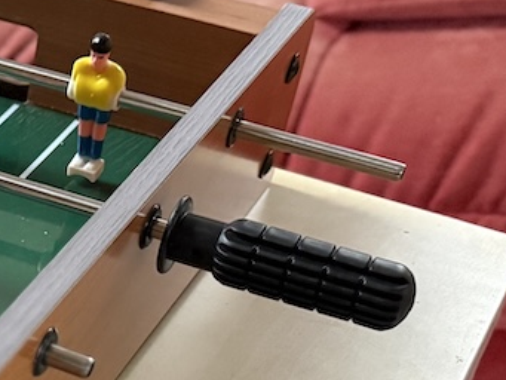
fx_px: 1404
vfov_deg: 15.1
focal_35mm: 96
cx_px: -263
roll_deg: +0.4
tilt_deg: -39.1
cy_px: 383
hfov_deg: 18.1
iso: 800
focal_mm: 6.76
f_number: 1.78
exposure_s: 1/43
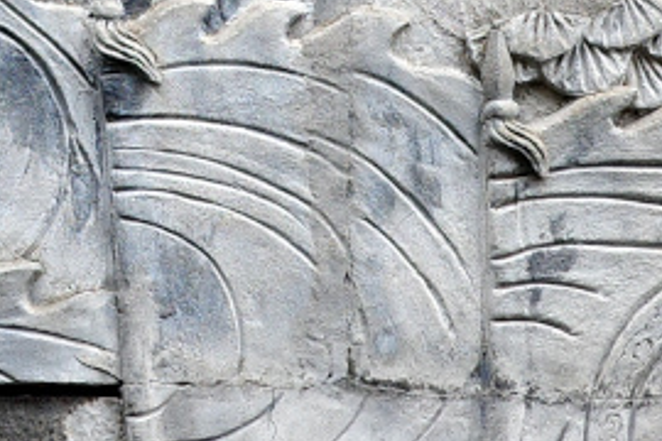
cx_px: -25
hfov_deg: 7.2
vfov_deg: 4.8
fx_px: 5222
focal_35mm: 284
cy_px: -436
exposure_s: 1/200
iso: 100
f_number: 3.5
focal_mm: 26
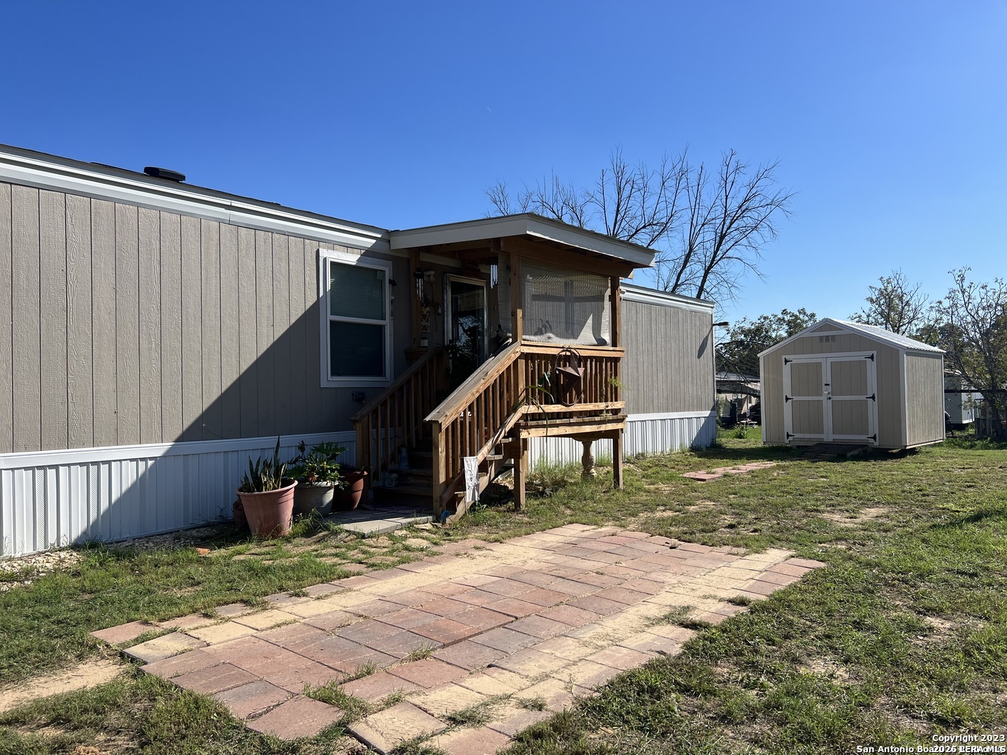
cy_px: 378
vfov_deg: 53.1
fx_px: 756
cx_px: 504
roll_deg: +1.2
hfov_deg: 67.3
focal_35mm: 26
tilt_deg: +3.8
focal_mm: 5.7
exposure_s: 1/5319
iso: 50
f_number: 1.5
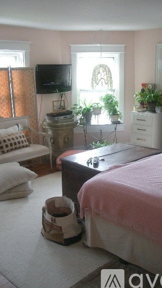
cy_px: 145
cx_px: 86
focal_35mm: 39
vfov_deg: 51.6
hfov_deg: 30.4
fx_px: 298
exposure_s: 1/50
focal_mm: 5.8
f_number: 2.6
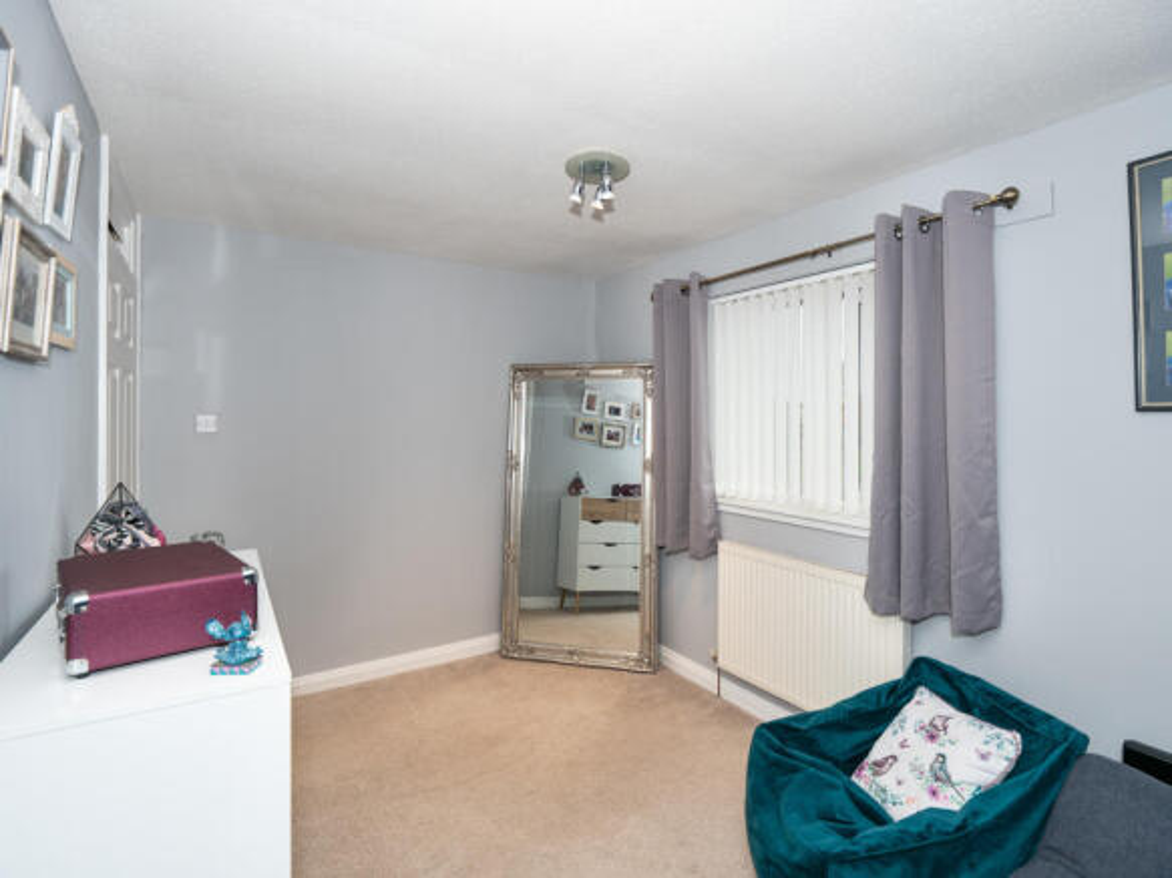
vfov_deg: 78.1
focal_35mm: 16
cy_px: 439
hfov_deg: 94.5
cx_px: 586
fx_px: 542
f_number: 4
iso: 200
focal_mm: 8
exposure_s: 1/125
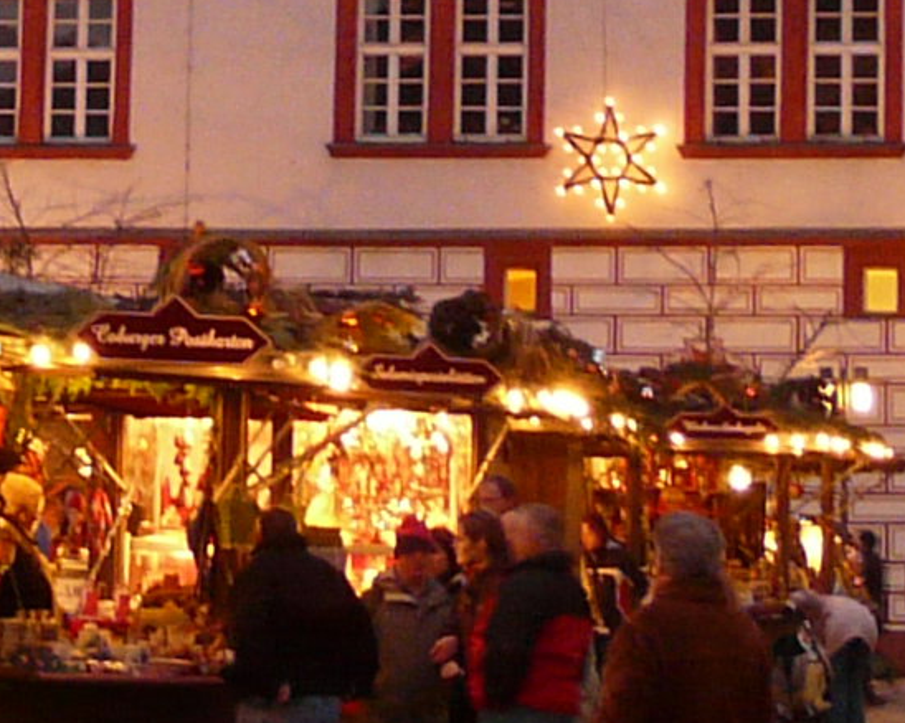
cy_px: -325
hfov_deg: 9.9
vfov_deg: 7.9
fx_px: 5141
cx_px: -107
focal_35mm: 192
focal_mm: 5.4
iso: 200
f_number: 2.8
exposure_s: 1/8
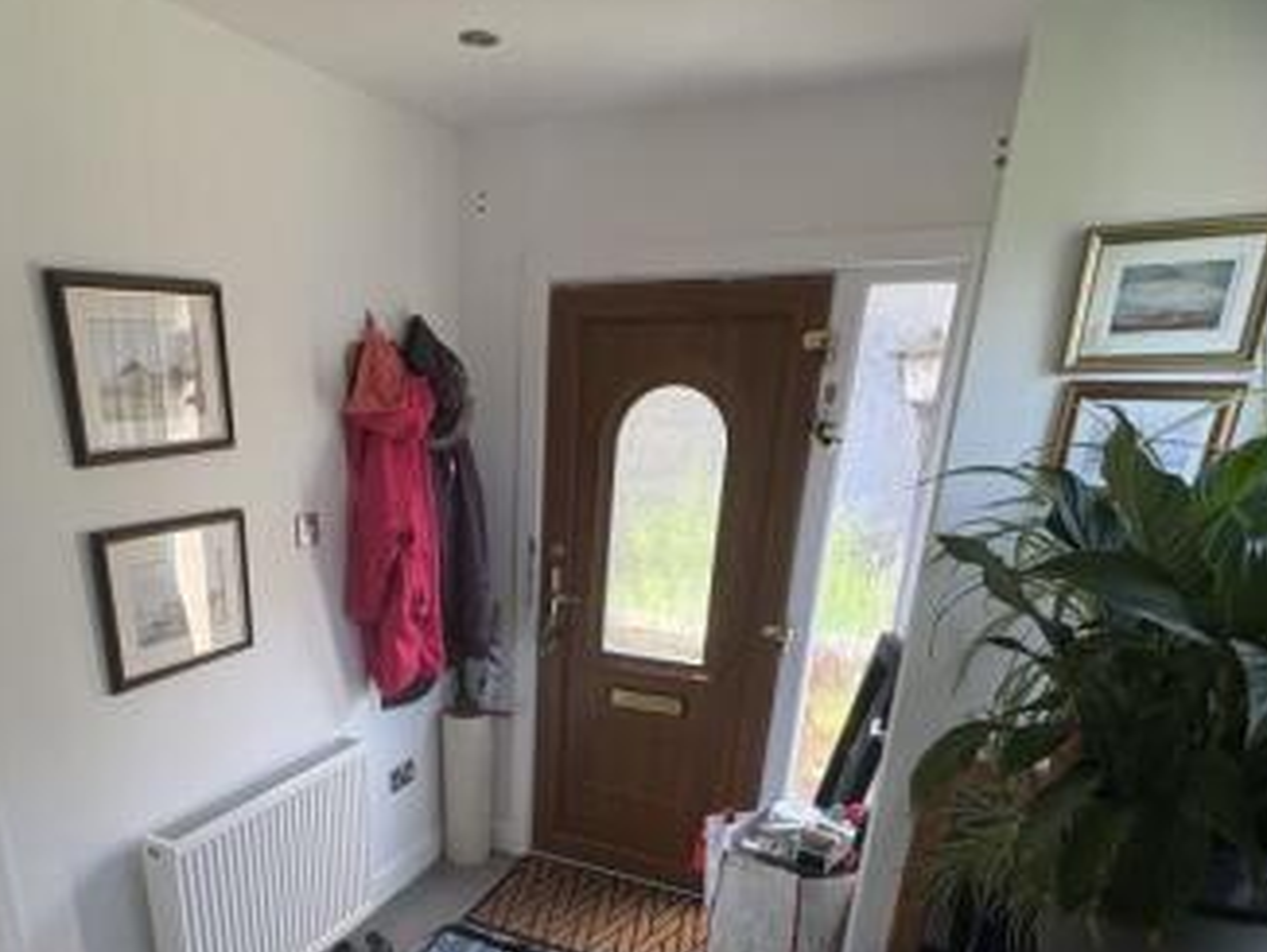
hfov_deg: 68.2
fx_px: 916
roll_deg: +0.7
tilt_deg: -21.7
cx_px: 472
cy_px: 760
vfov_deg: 51.5
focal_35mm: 25
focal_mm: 2.22
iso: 100
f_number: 2.2
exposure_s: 1/100
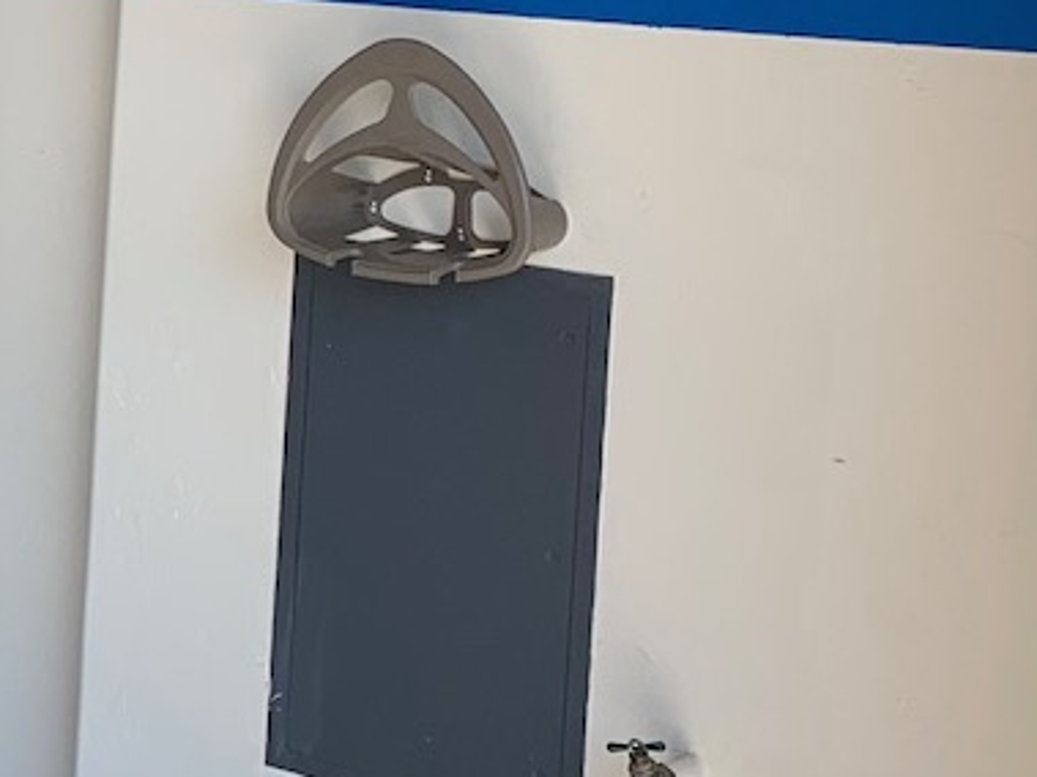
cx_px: -731
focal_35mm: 103
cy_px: -64
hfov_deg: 16.5
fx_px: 3085
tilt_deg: -1.9
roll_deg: -2.4
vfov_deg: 14.1
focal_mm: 4.25
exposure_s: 1/412
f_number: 1.8
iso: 25
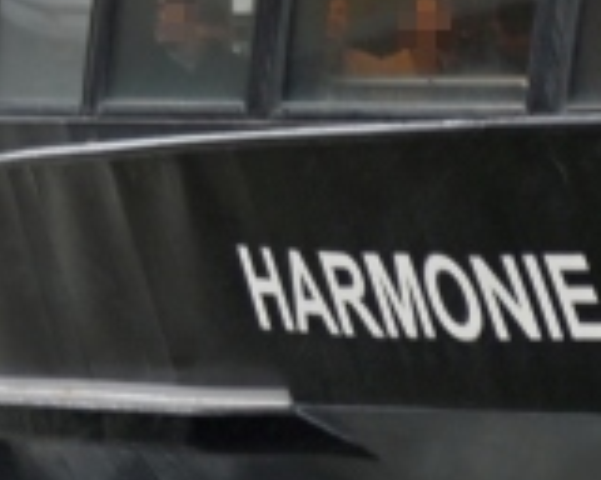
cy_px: -366
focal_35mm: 518
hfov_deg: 3.7
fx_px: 9214
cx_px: 988
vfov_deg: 3.0
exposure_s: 1/160
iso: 400
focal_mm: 86
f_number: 4
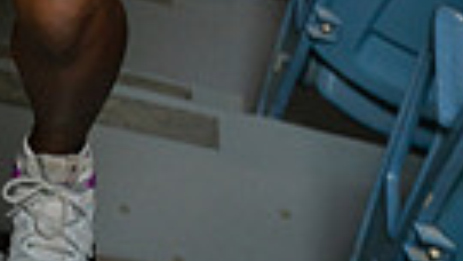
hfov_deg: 11.2
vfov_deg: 6.0
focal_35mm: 192
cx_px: 96
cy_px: -446
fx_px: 2358
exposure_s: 1/250
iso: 400
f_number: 5.6
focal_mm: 55
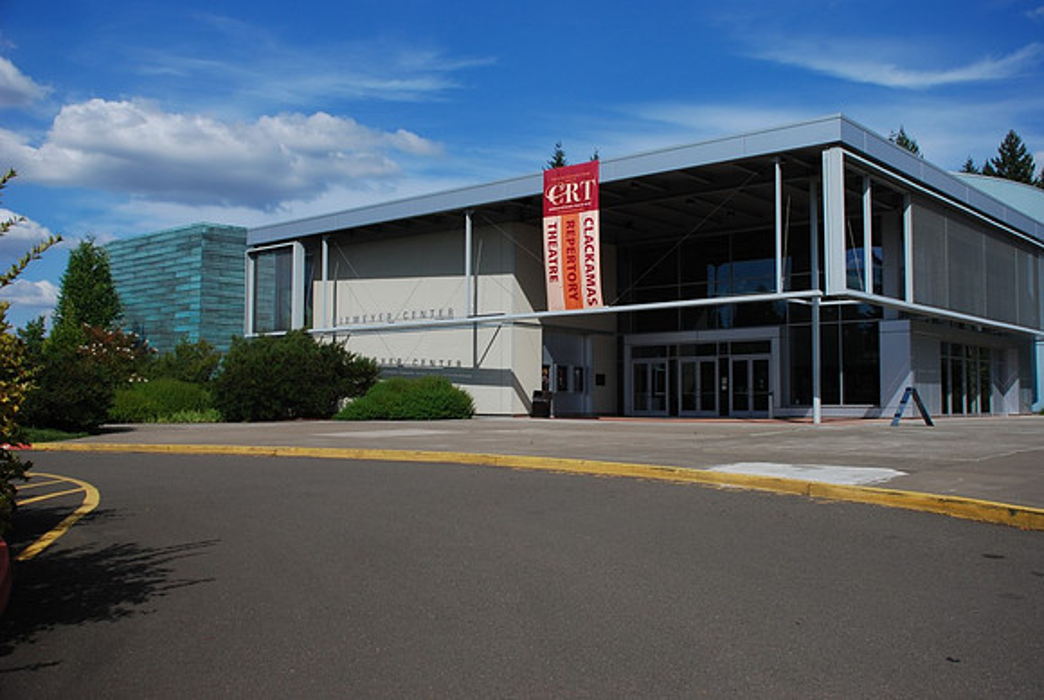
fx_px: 959
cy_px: 350
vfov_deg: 40.1
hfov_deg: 57.1
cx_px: 522
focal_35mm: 33
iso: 200
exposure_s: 1/2000
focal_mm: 22
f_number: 4.5
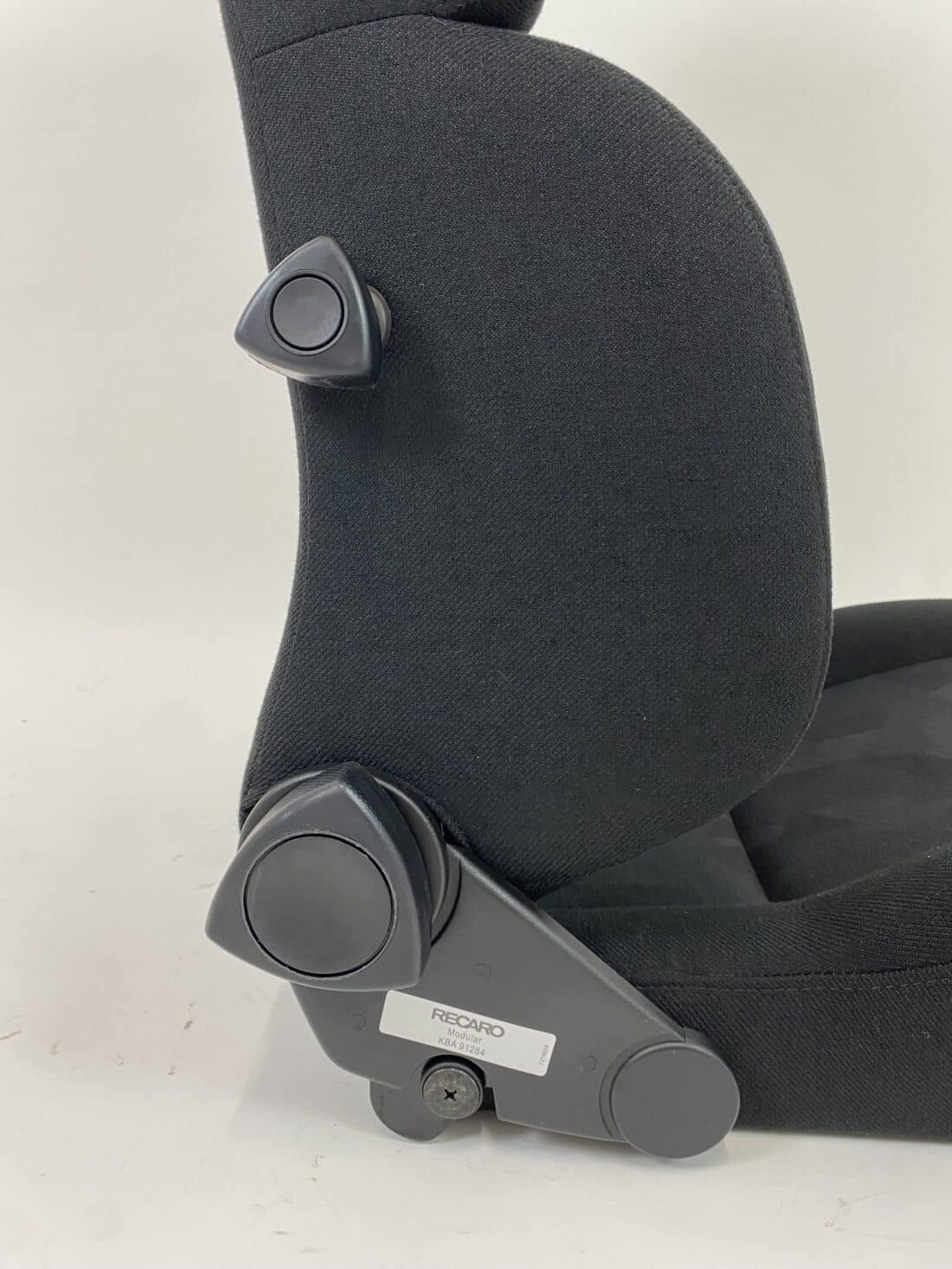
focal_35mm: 26
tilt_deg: -10.6
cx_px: 476
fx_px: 954
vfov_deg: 67.3
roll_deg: -0.6
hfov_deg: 53.1
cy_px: 634
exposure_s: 1/50
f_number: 1.8
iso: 80
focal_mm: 4.25
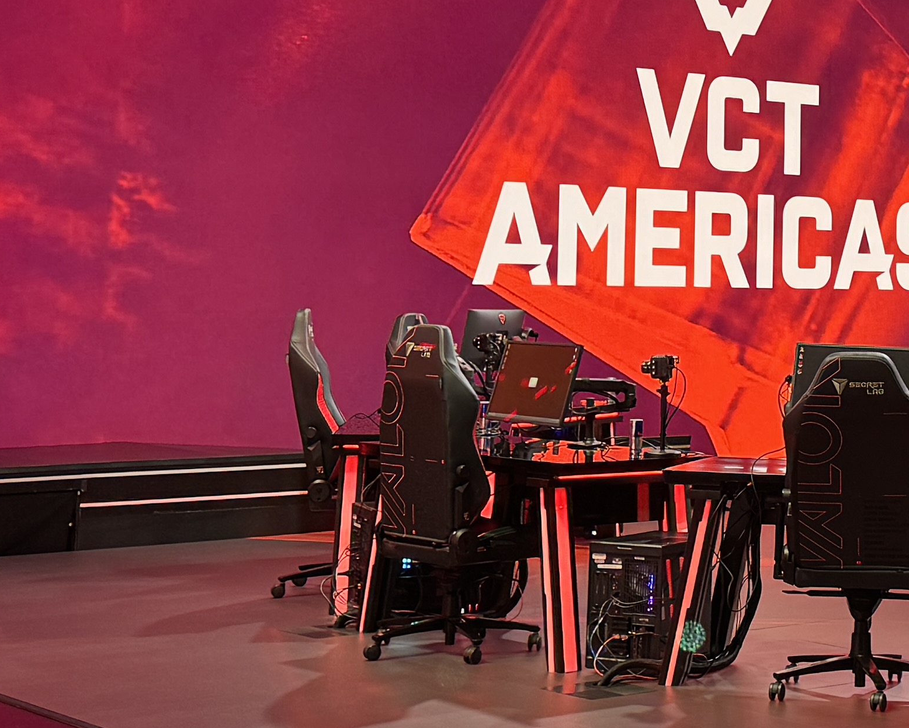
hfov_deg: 21.5
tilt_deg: +3.1
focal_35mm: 86
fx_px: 2314
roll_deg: -1.2
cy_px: 138
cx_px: 886
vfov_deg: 17.7
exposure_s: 1/100
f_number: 1.78
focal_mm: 6.86
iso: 160
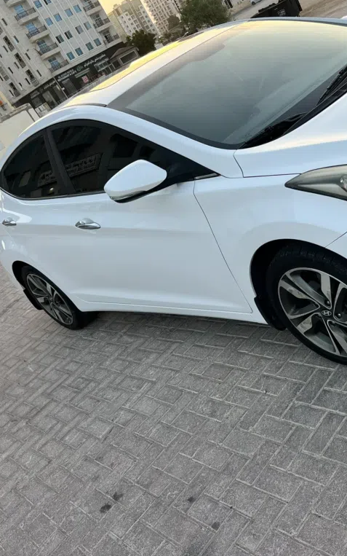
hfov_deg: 33.4
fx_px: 560
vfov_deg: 52.7
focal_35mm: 37
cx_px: 279
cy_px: 278
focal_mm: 5.7
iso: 50
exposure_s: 1/421
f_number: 1.5
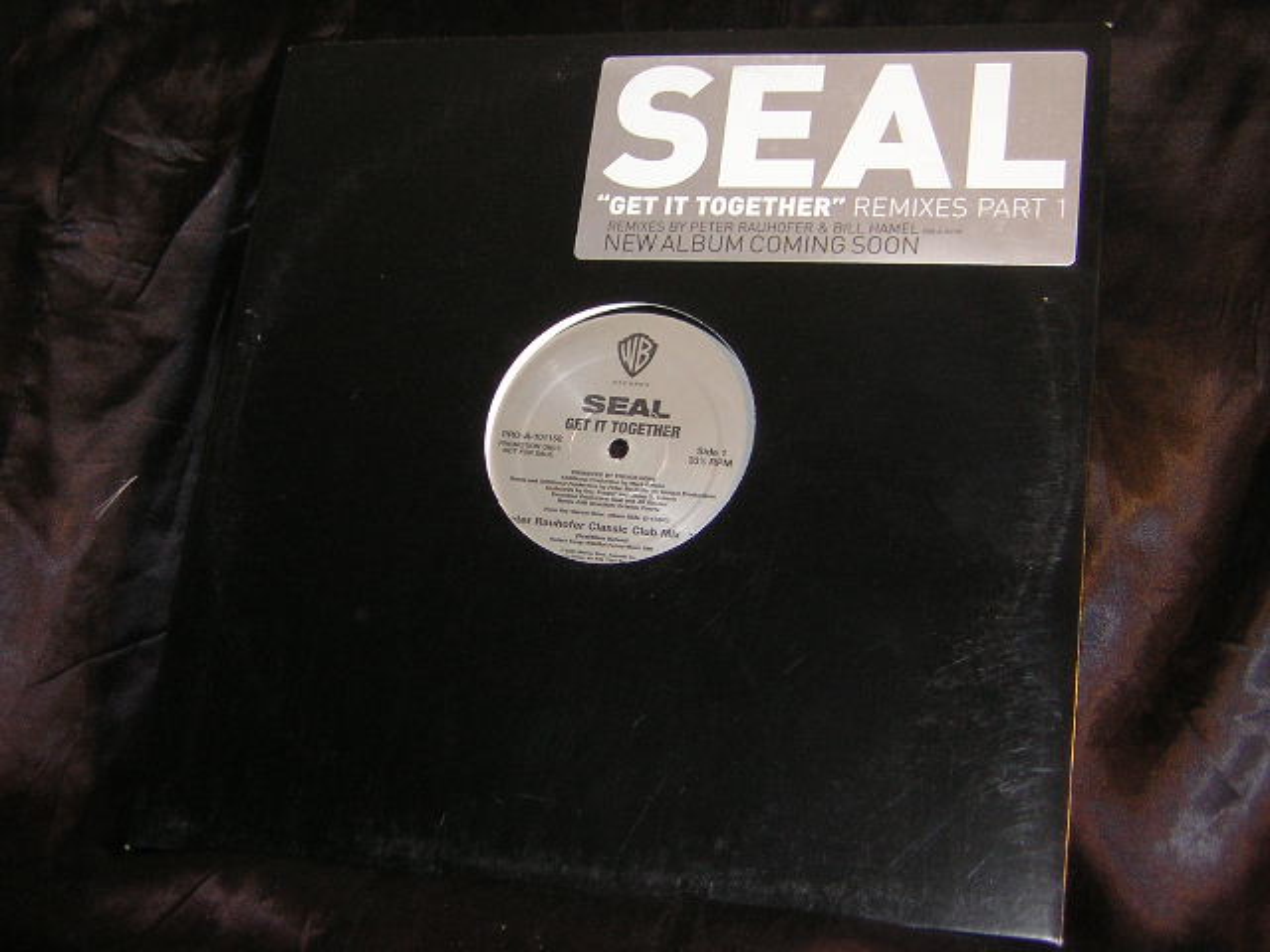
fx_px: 1871
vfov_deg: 28.6
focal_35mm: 51
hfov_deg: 37.5
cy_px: 476
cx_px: 635
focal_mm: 6.6
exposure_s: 1/60.1
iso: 93
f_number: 3.1
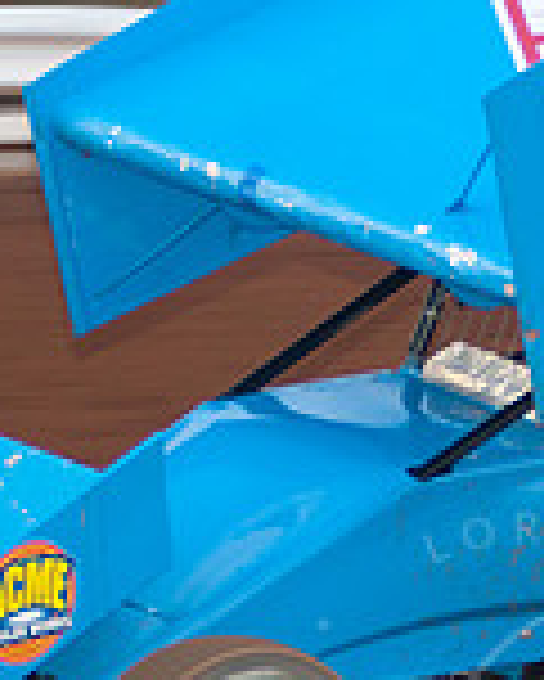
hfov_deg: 3.6
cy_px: 365
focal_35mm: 432
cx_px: 526
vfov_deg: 4.5
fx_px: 8685
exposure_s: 1/250
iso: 250
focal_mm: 80
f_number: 2.8
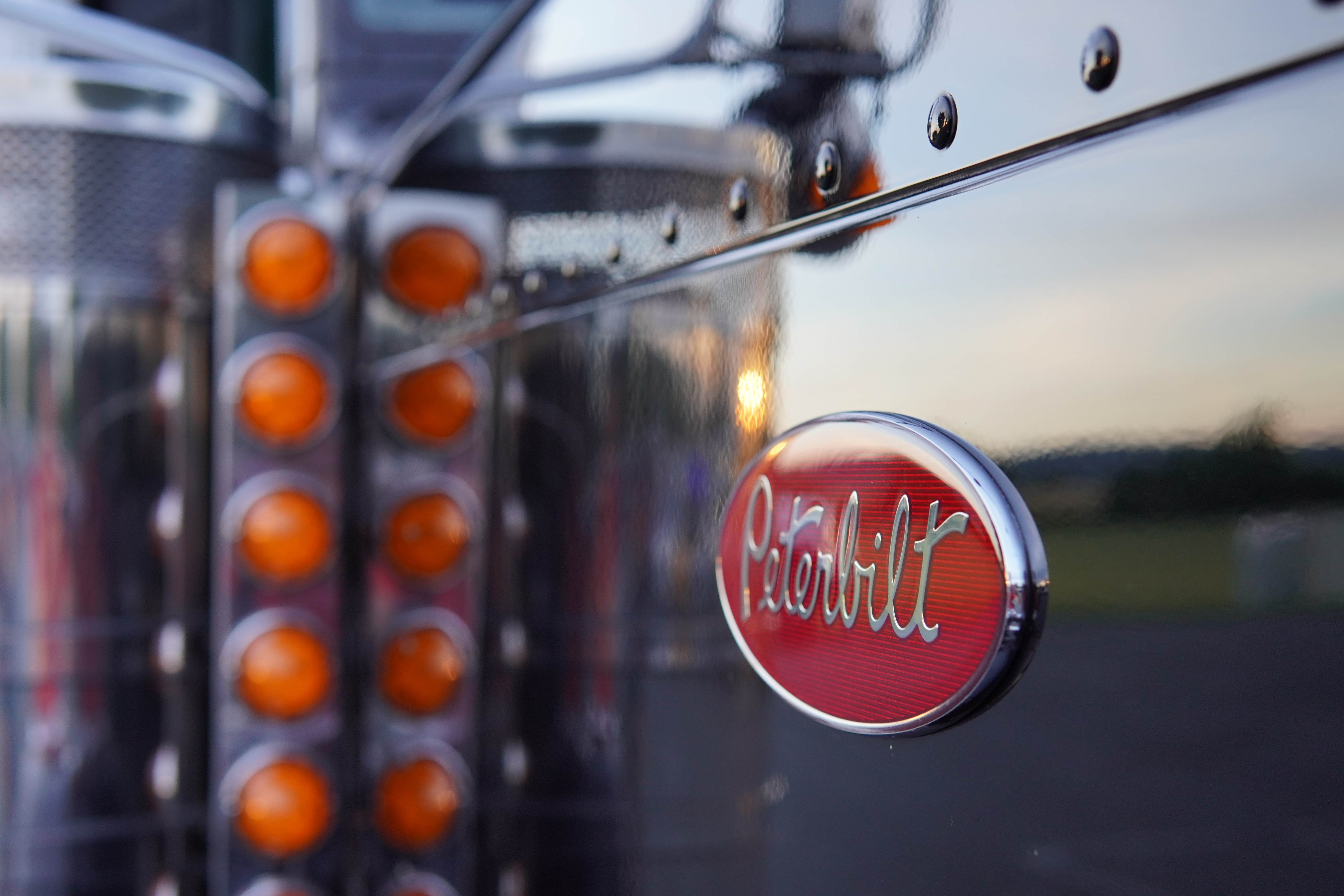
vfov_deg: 29.9
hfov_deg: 43.6
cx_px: 672
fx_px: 1680
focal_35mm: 45
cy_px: 448
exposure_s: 1/80
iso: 500
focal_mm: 30
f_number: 4
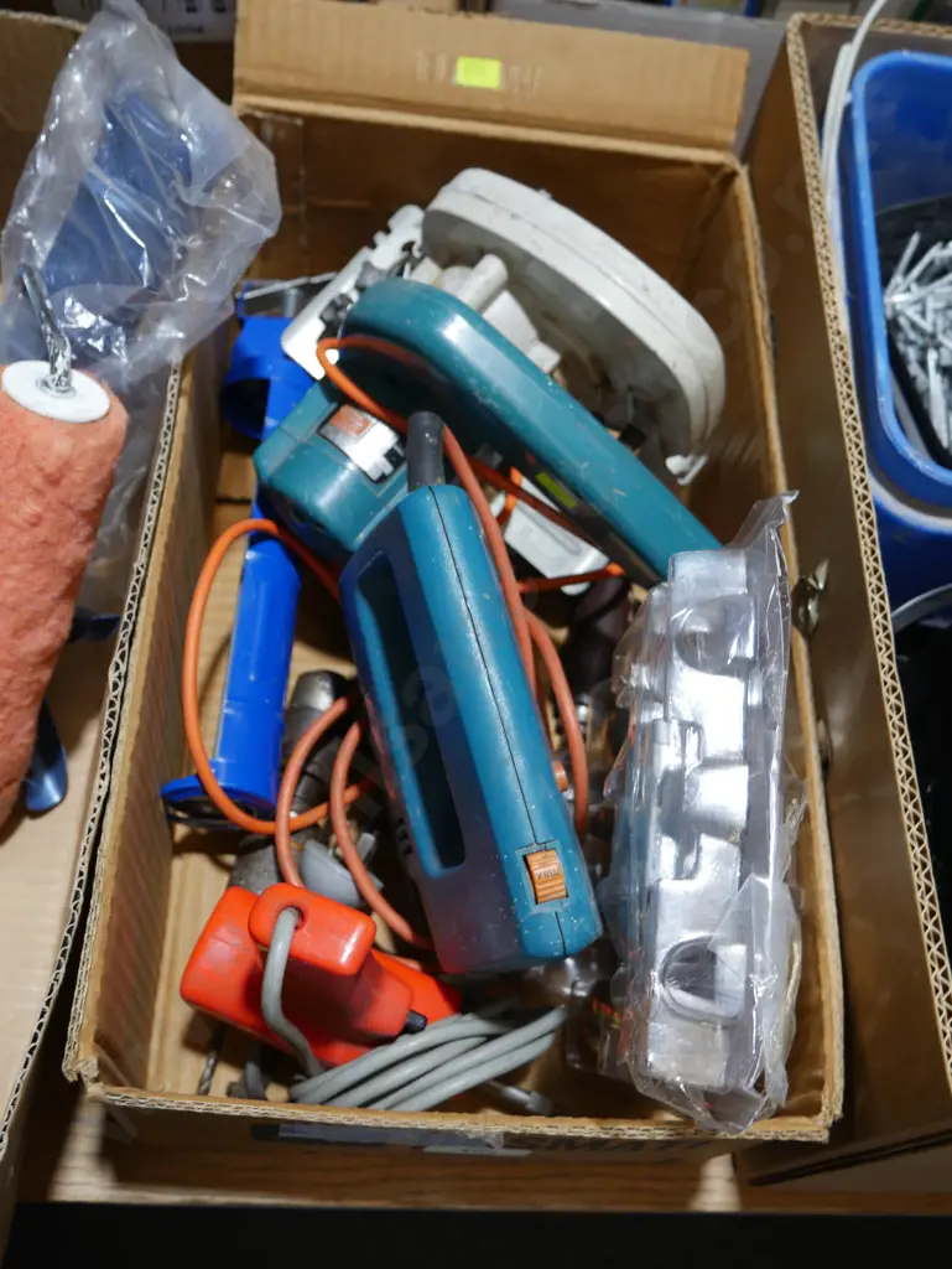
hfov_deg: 39.7
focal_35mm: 36
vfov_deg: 51.3
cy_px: 634
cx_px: 476
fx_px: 1319
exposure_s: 1/60
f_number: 4
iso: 250
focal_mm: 18
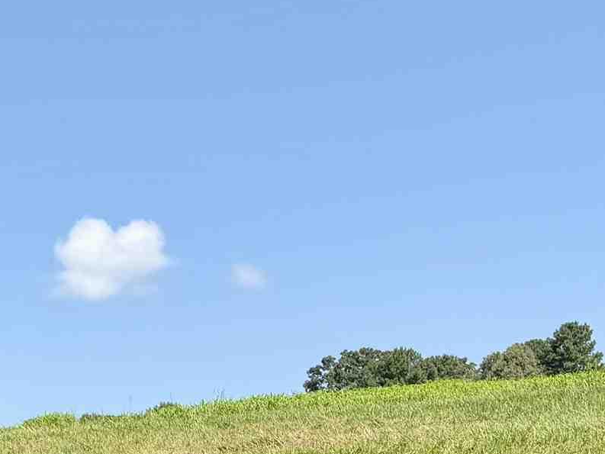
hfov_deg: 19.7
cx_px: -135
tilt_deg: +4.4
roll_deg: +2.6
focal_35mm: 93
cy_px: 490
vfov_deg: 15.5
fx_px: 1626
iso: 80
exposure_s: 1/2801
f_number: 1.78
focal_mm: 6.76
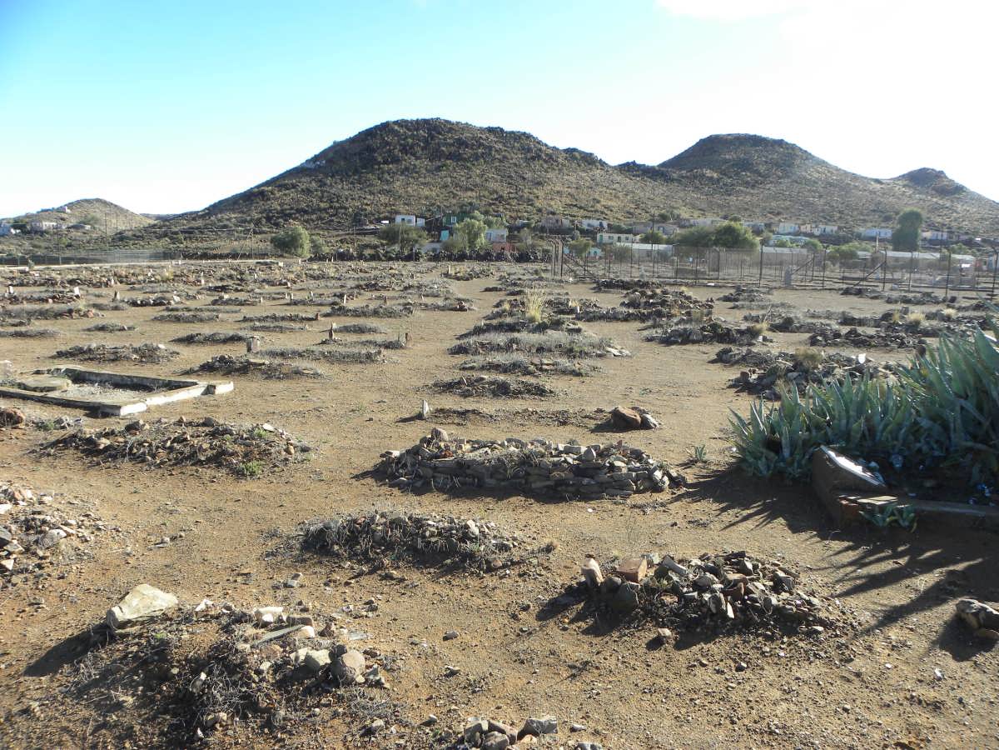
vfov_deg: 53.1
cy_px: 375
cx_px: 500
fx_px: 750
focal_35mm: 26
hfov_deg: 67.3
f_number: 5
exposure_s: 1/191
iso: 64
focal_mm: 4.6
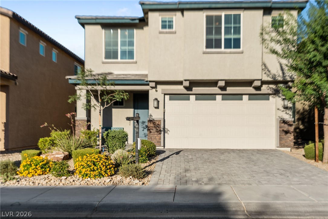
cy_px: 110
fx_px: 292
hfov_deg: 58.7
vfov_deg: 41.1
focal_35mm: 32
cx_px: 164
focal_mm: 32
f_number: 8
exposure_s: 1/160
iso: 100
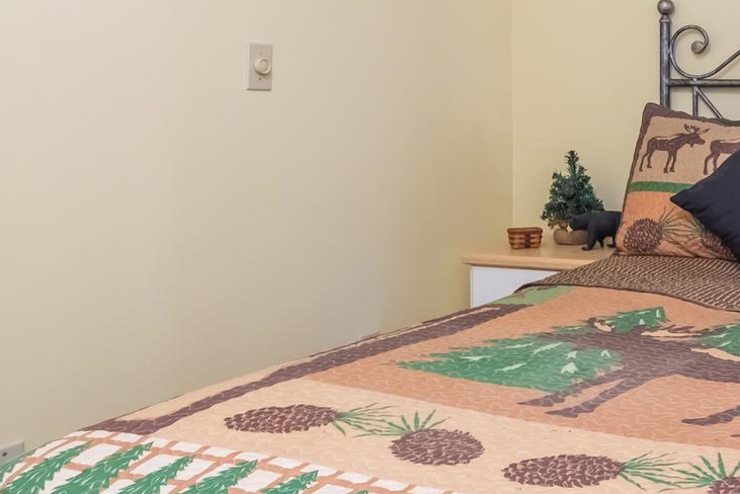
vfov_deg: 31.6
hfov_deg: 43.0
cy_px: 152
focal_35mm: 42
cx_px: 646
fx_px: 864
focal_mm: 10
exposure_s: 1/10
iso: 400
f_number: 3.5
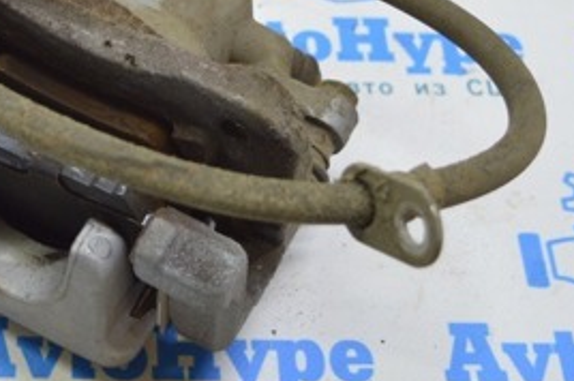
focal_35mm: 86
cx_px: 41
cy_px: 59
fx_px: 1370
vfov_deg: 15.7
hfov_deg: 23.0
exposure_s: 1/50
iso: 400
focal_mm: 24
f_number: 4
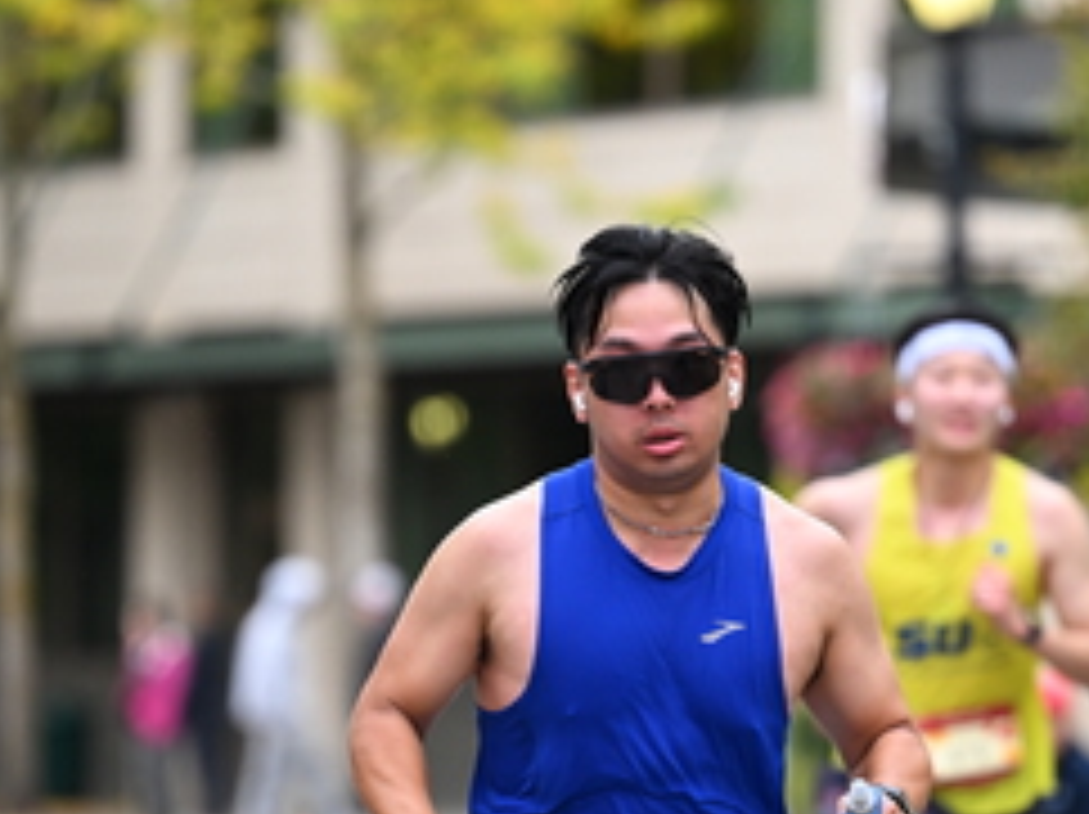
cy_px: 670
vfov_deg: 3.9
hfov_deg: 5.2
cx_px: 547
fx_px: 12037
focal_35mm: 383
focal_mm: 175
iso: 1000
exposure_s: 1/1600
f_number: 2.8
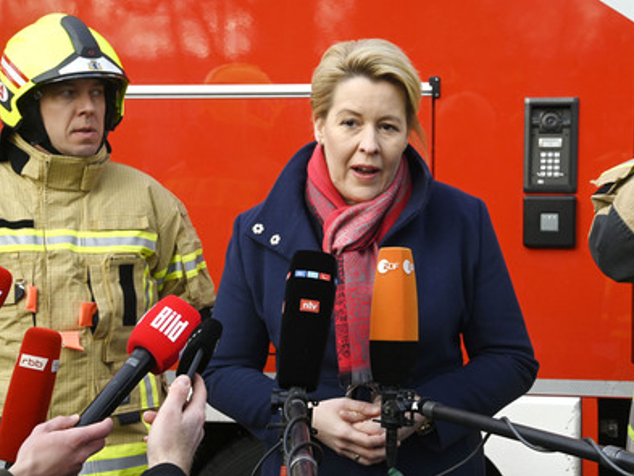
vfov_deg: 19.6
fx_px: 1374
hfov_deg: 26.0
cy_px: 239
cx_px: 325
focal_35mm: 75
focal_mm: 68
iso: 2000
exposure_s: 1/500
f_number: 13
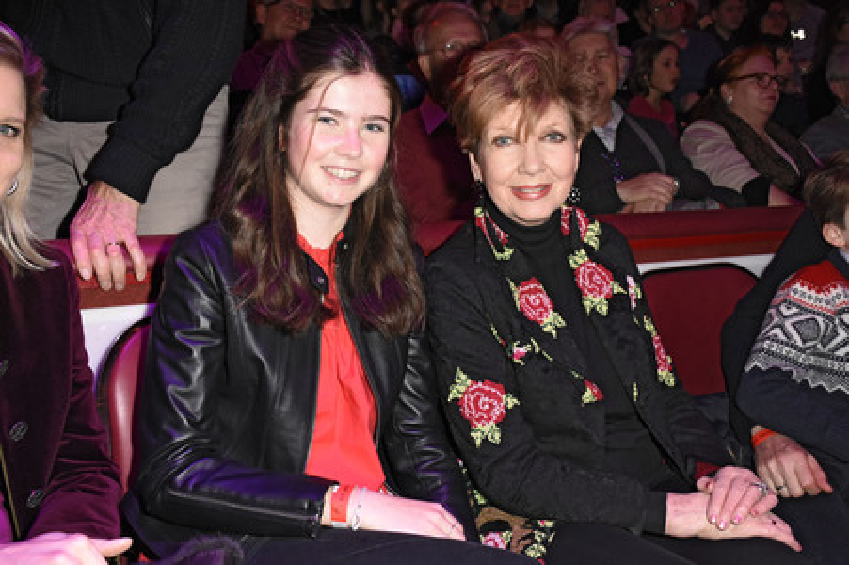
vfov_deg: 34.2
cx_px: 424
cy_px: 282
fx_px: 919
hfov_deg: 49.6
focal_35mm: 39
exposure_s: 1/125
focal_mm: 26
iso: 2500
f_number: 6.3
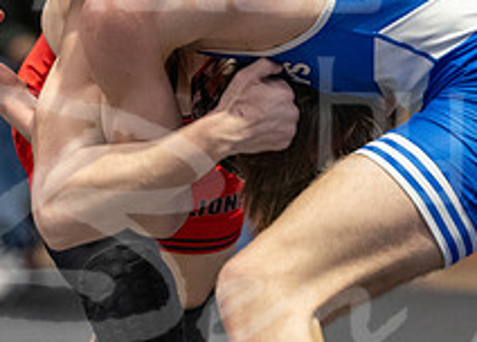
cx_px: 92
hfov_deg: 4.3
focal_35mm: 463
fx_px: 6280
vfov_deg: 3.1
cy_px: 110
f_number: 2.8
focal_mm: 145
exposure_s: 1/1000
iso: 3200
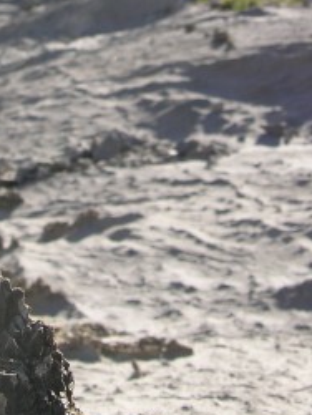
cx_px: 128
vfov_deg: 15.0
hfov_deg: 11.5
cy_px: -17
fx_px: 1548
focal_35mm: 129
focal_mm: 10.7
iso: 50
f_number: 5.2
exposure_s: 1/202
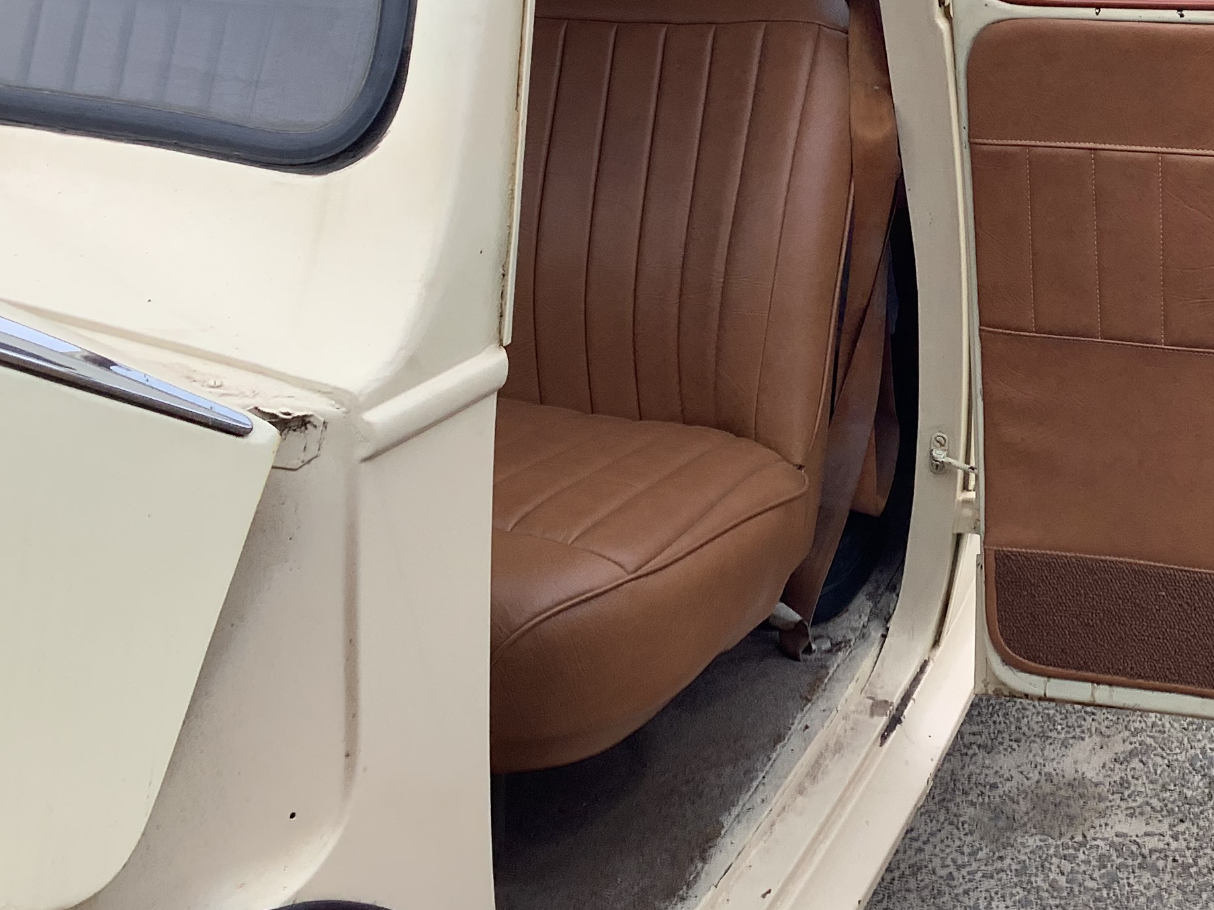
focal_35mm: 56
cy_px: 232
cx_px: 998
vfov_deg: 25.8
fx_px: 1964
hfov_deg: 33.2
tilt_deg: -26.7
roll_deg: +1.1
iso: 25
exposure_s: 1/271
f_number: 2.4
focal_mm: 3.3
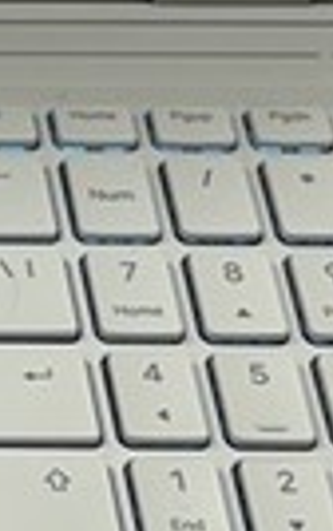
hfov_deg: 6.2
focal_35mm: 198
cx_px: -642
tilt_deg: -43.5
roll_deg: -0.9
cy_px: 87
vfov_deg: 10.5
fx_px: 2869
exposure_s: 1/120
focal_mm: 5.96
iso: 40
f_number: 1.6
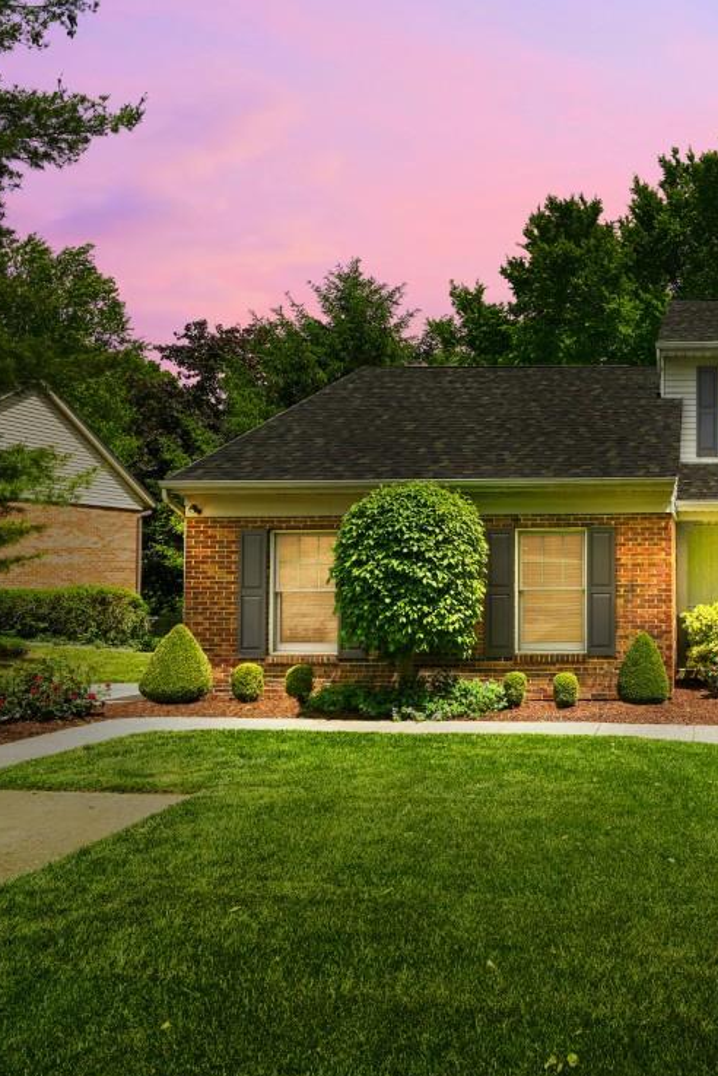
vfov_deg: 71.5
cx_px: 684
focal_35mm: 25
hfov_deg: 45.1
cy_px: 536
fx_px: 747
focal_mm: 16
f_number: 5.6
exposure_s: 1/640
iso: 100
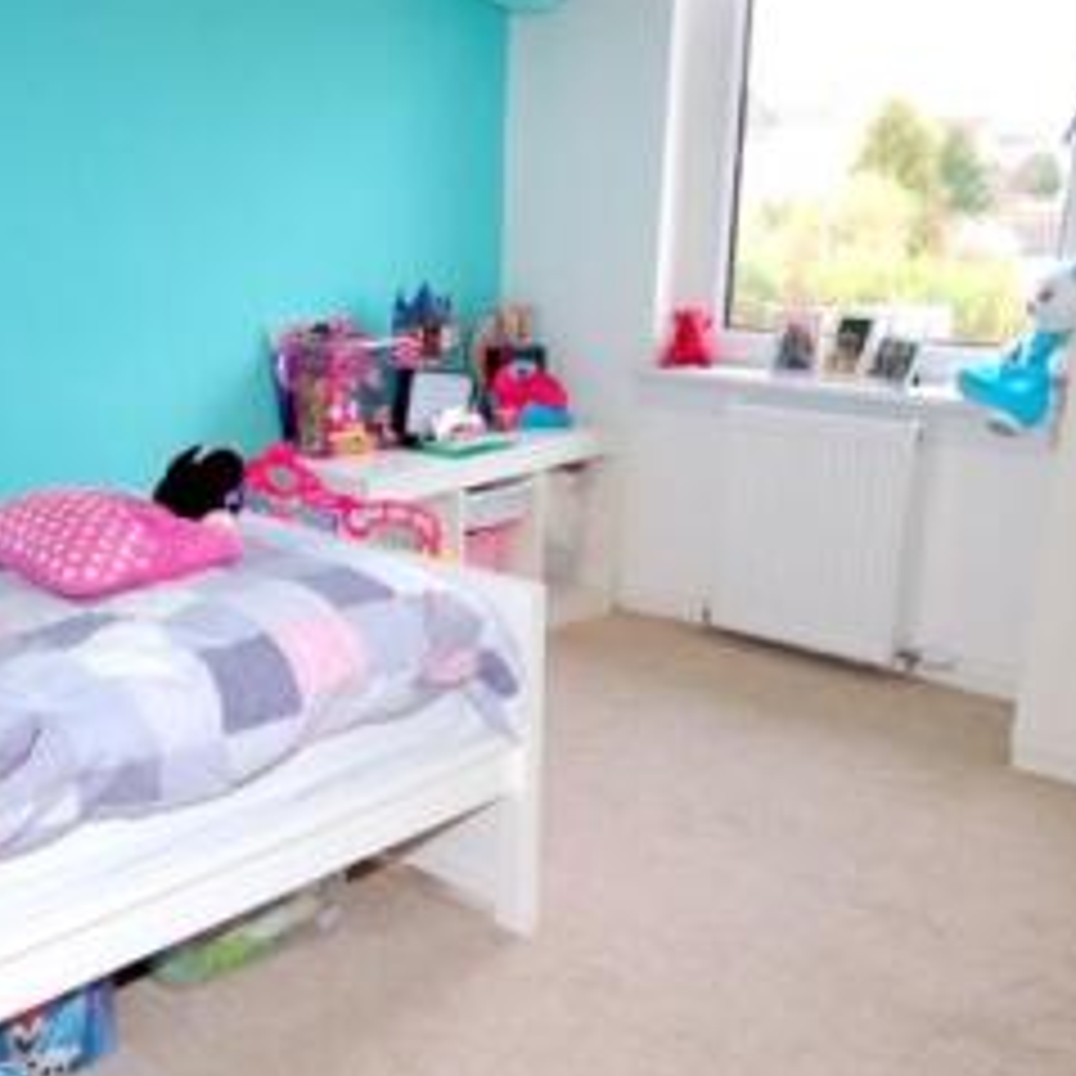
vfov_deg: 47.1
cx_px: 351
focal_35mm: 35
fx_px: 1231
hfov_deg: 46.4
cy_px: 594
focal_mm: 10
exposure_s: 1/80
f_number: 4.5
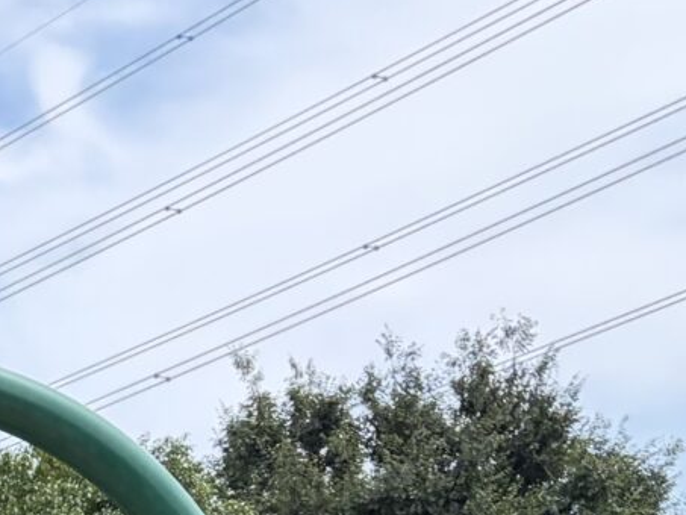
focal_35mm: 147
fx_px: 2914
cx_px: -571
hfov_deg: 12.2
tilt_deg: -3.0
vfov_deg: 8.9
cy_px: 1325
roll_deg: -1.4
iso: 64
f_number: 1.6
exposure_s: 1/1451
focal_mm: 5.96
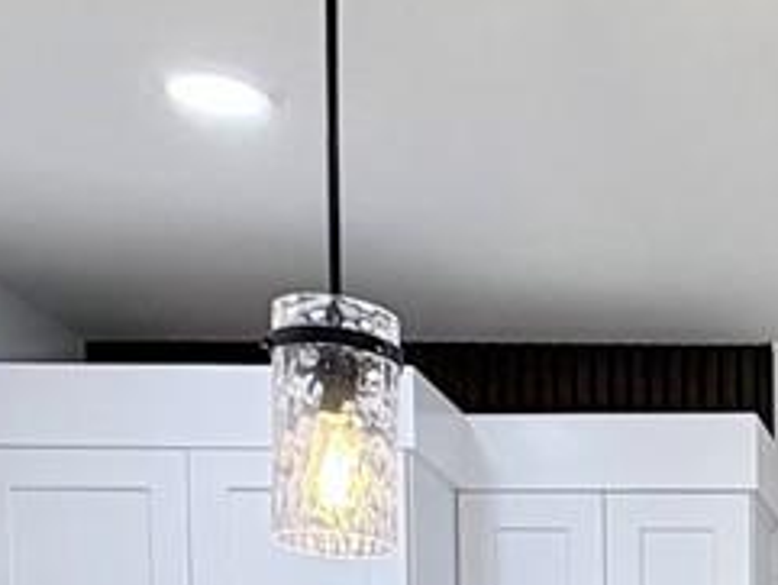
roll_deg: +0.2
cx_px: 1146
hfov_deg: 18.7
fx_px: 2091
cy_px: 1180
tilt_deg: -3.8
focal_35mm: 93
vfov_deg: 13.5
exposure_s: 1/120
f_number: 2.2
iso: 125
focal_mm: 2.22
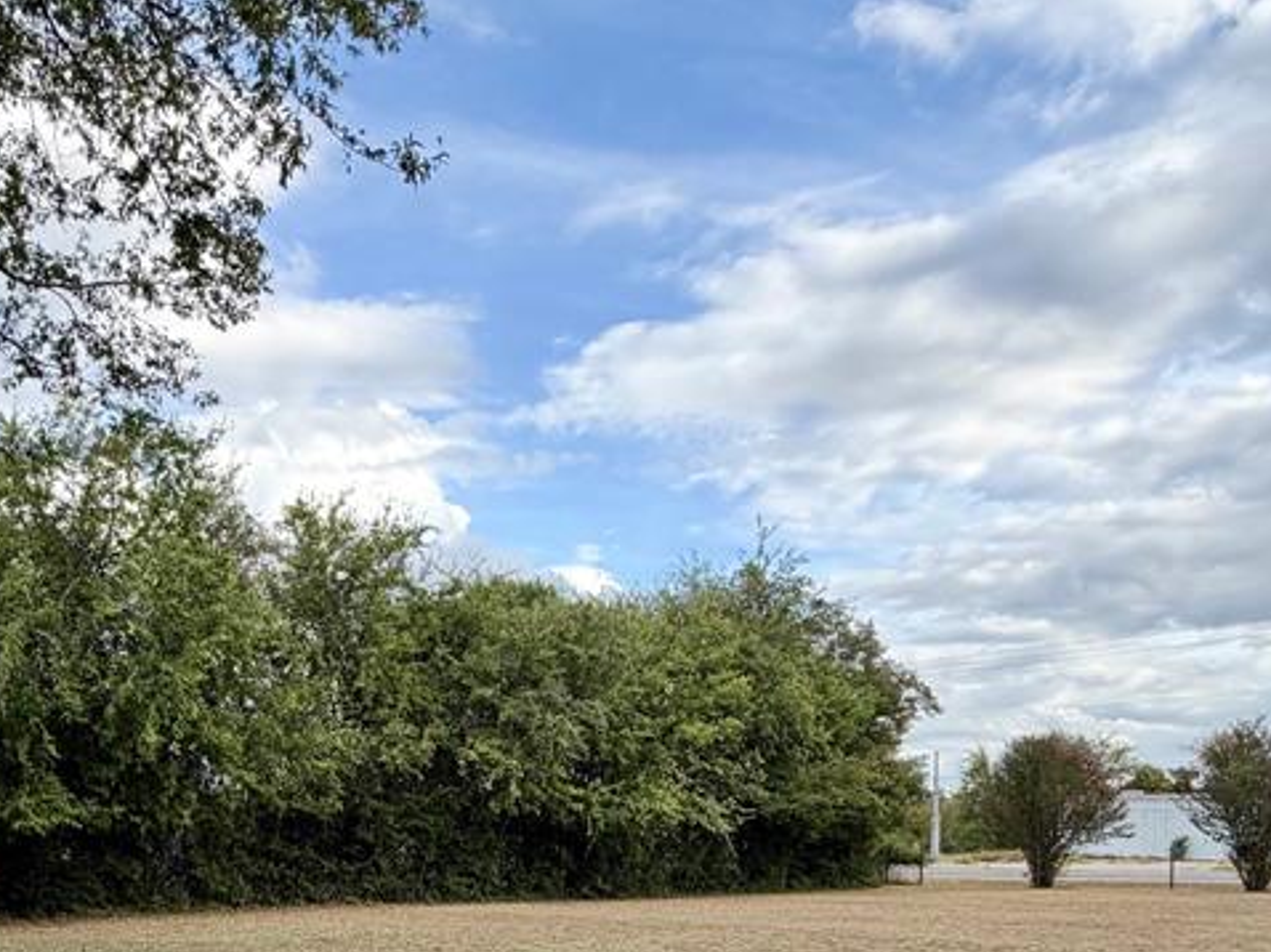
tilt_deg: -0.7
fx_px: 1101
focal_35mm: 30
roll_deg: +0.7
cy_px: 846
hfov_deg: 58.7
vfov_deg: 43.0
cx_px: 428
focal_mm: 2.22
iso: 40
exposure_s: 1/514
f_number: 2.2
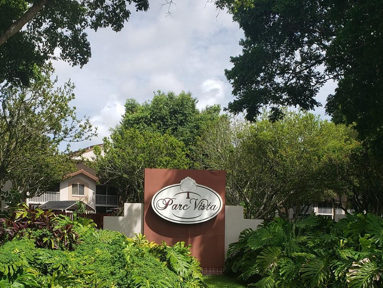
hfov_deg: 44.7
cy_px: 221
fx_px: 465
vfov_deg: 33.6
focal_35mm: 42
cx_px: 171
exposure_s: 1/1391
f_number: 2.4
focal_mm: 4.3
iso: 50
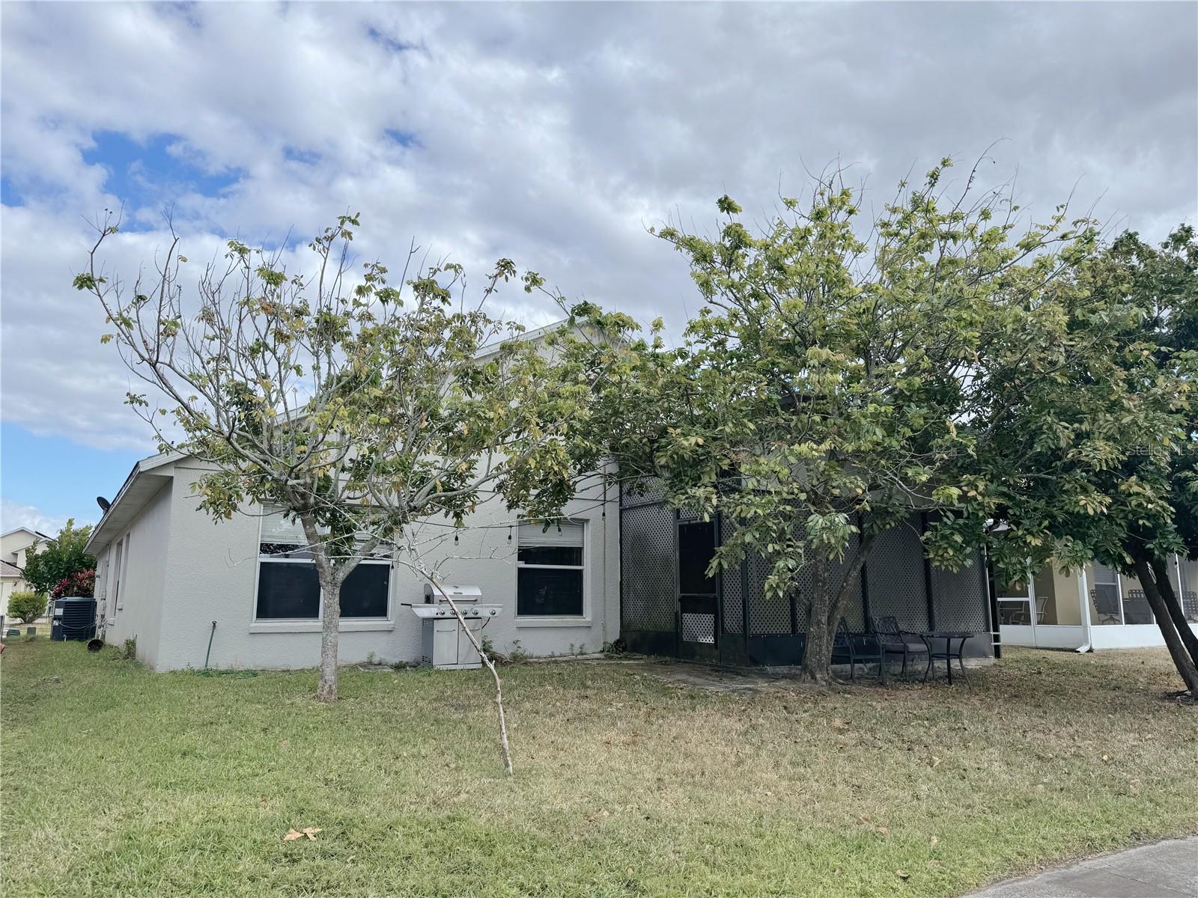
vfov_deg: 56.8
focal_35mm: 24
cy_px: 449
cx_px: 599
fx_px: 831
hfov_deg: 71.6
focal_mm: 6.76
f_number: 1.78
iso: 80
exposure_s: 1/3247
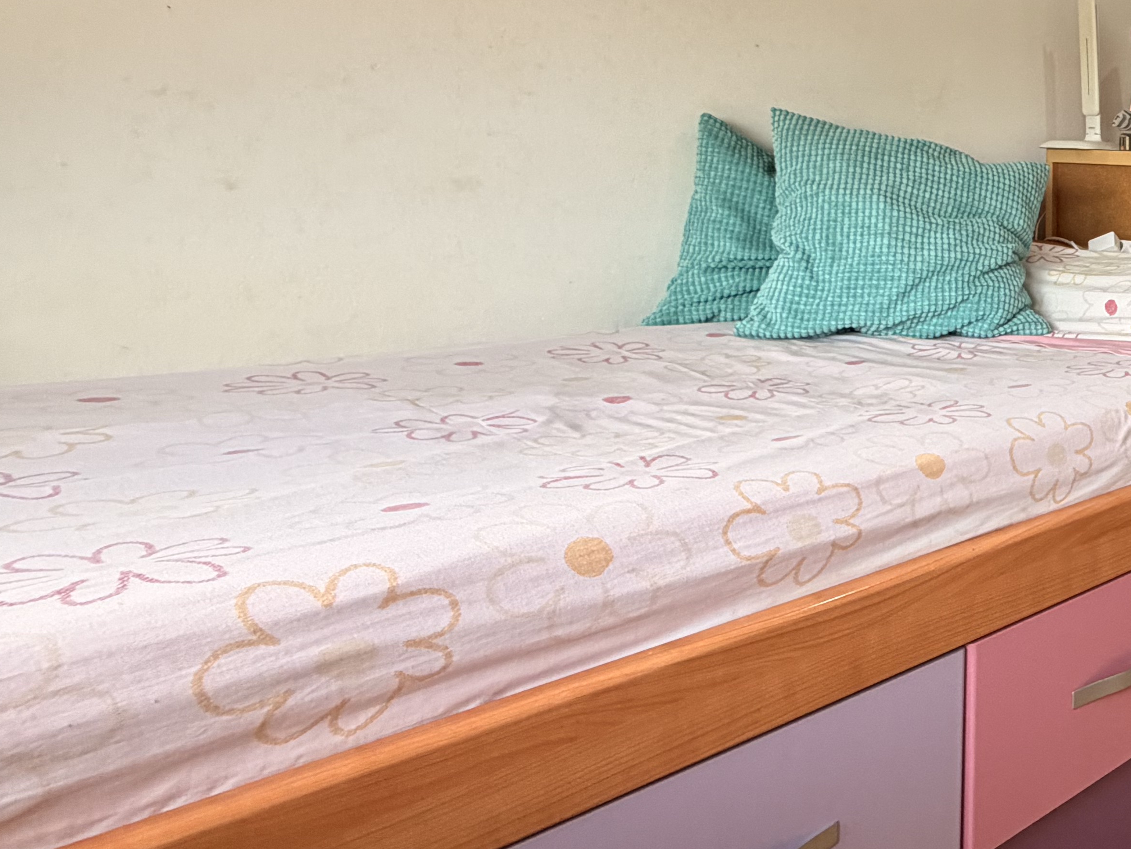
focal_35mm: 34
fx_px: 1111
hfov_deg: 39.6
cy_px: 268
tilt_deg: -6.3
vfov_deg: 41.1
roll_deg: -2.9
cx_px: 1345
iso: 160
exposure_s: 1/121
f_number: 2.2
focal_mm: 2.22
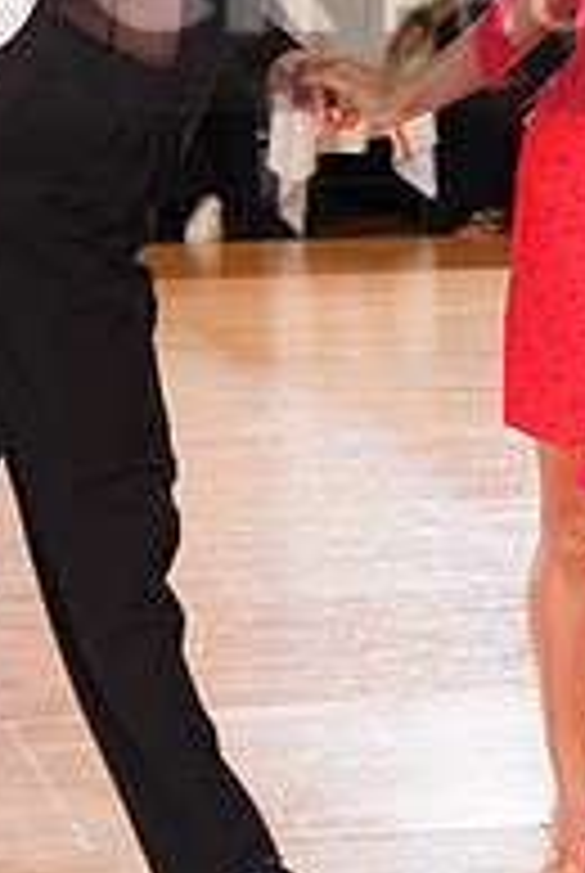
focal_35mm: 236
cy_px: -36
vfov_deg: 8.7
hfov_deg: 5.8
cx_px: 655
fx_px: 5732
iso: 1600
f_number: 5
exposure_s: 1/160
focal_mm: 79
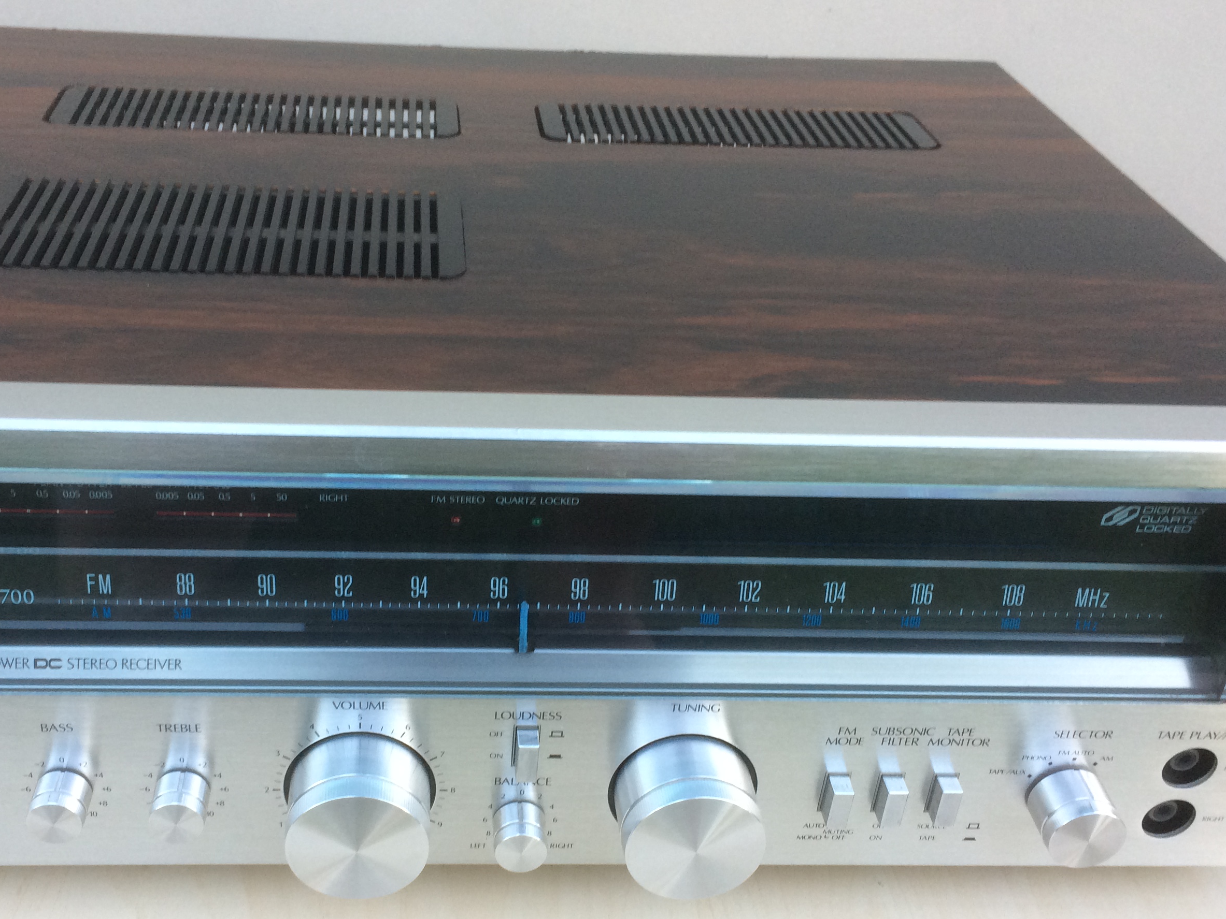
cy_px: 567
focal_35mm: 40
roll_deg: -3.9
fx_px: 1417
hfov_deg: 46.6
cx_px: 507
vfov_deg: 35.8
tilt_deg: -37.2
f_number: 2.2
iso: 64
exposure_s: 1/100
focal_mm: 4.15
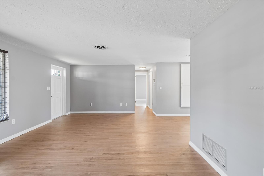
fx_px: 110
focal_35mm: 15
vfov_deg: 77.3
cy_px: 88
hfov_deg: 100.4
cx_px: 132
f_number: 7.1
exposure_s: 1/6
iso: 100
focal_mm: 10
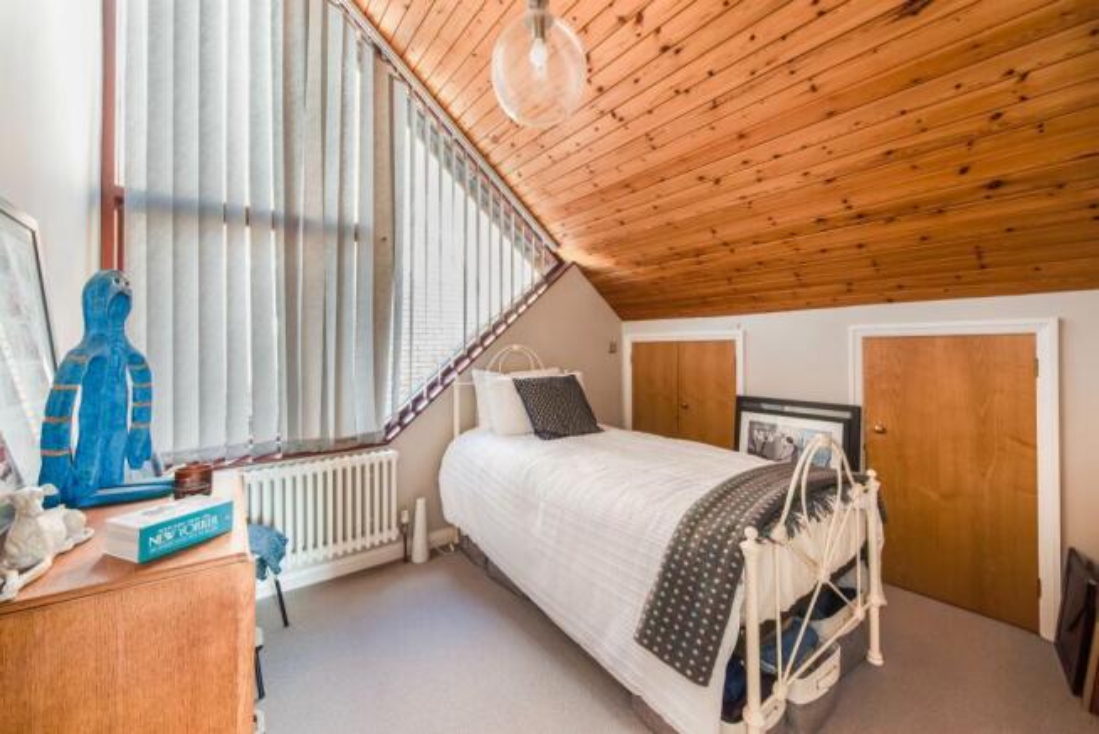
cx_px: 550
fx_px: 428
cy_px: 367
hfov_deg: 104.2
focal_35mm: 14
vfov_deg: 81.3
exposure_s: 1/6
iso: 320
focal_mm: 14
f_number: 11
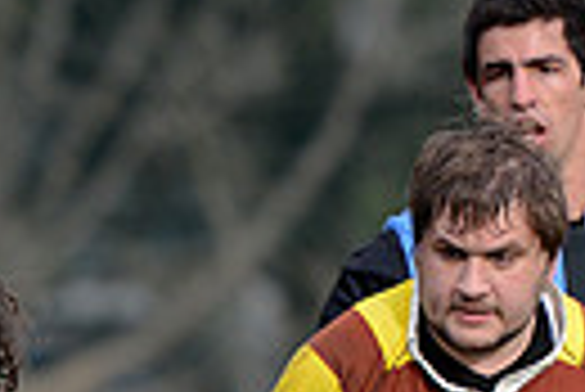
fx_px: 14153
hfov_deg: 2.4
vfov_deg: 1.6
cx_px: -261
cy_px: 741
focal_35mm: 870
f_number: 2.8
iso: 320
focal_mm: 195
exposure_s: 1/800
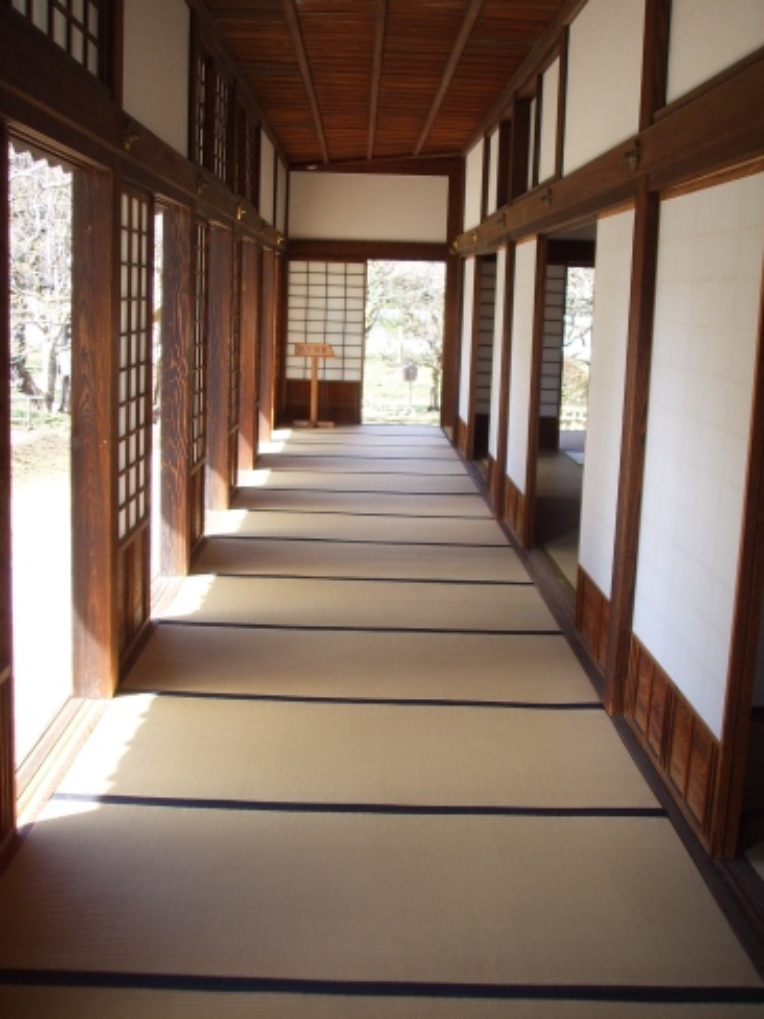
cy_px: 503
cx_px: 387
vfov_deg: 46.8
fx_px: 1177
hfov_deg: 36.0
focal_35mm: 40
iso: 50
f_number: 3.5
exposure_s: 1/90
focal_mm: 6.6
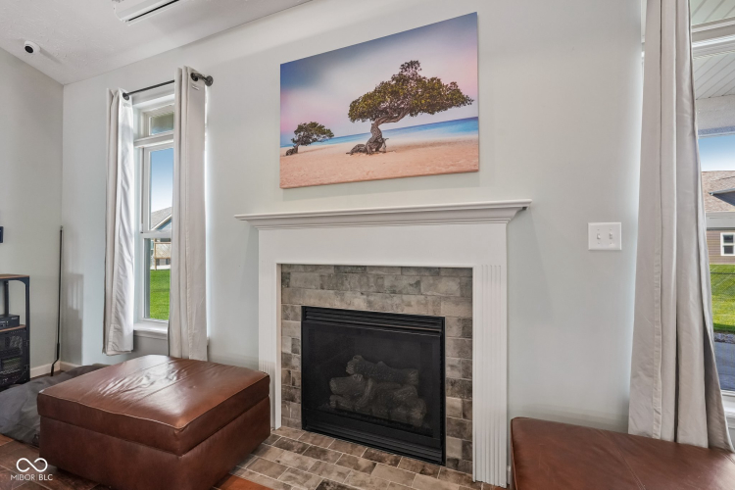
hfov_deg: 96.7
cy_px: 245
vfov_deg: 73.7
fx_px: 327
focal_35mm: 16
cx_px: 368
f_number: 8
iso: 1600
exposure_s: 1/30
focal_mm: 16
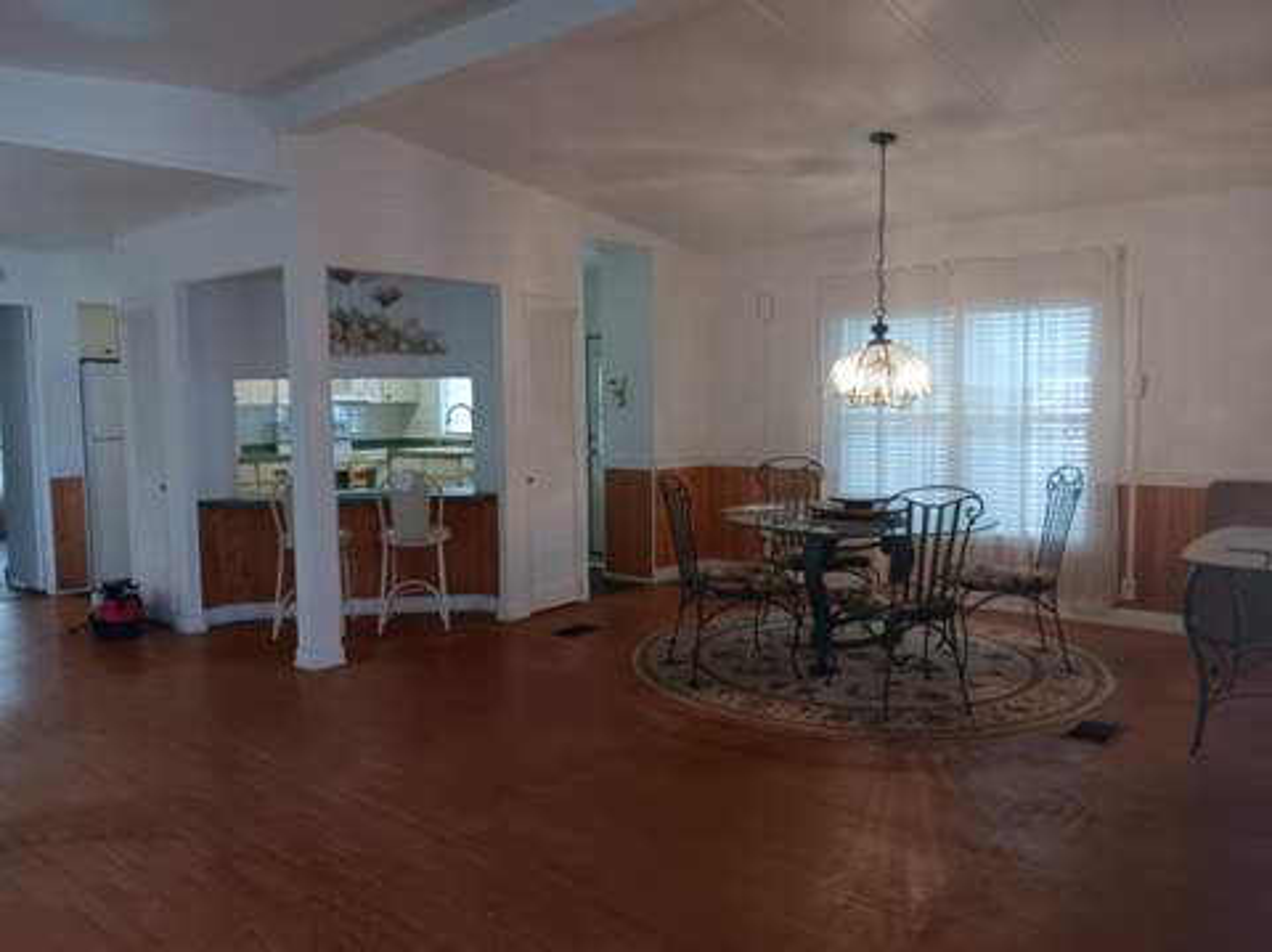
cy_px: 476
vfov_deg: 53.0
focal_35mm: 26
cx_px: 636
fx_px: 954
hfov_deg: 67.4
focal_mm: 3.98
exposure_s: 1/25
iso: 100
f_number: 1.8
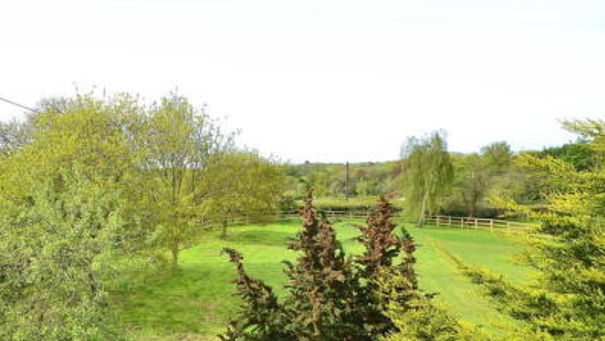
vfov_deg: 44.4
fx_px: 417
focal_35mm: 26
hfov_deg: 67.1
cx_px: 147
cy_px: 157
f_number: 10
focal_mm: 10
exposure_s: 1/250
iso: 400
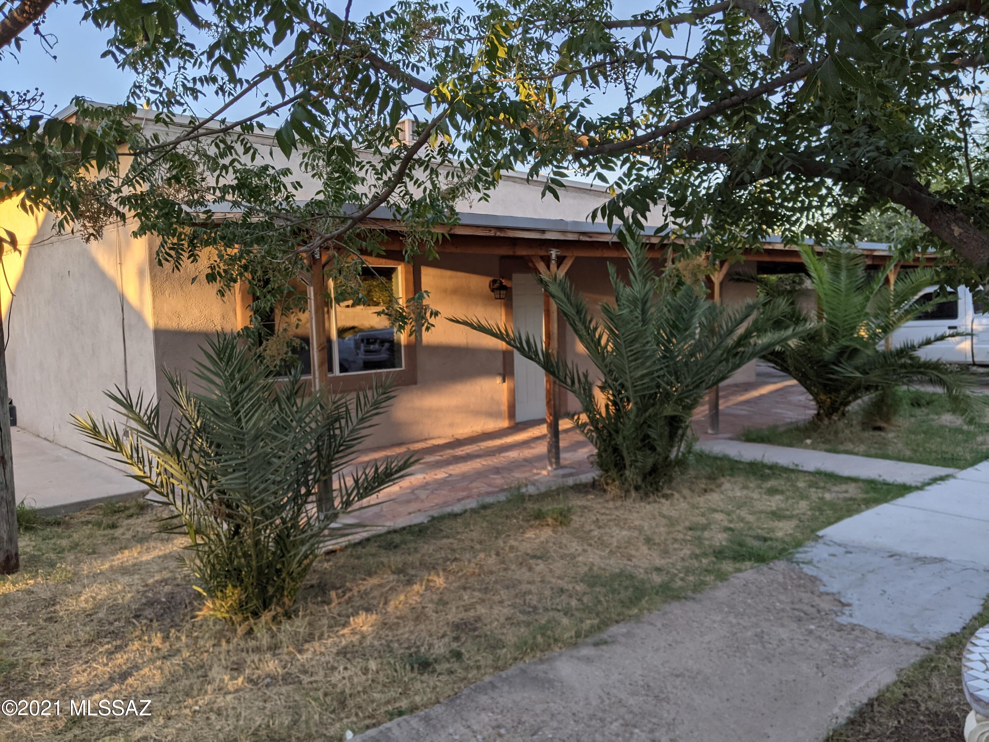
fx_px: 771
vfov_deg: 51.4
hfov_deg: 65.3
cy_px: 371
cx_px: 494
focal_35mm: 27
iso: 43
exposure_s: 1/510
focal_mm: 4.44
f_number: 1.8
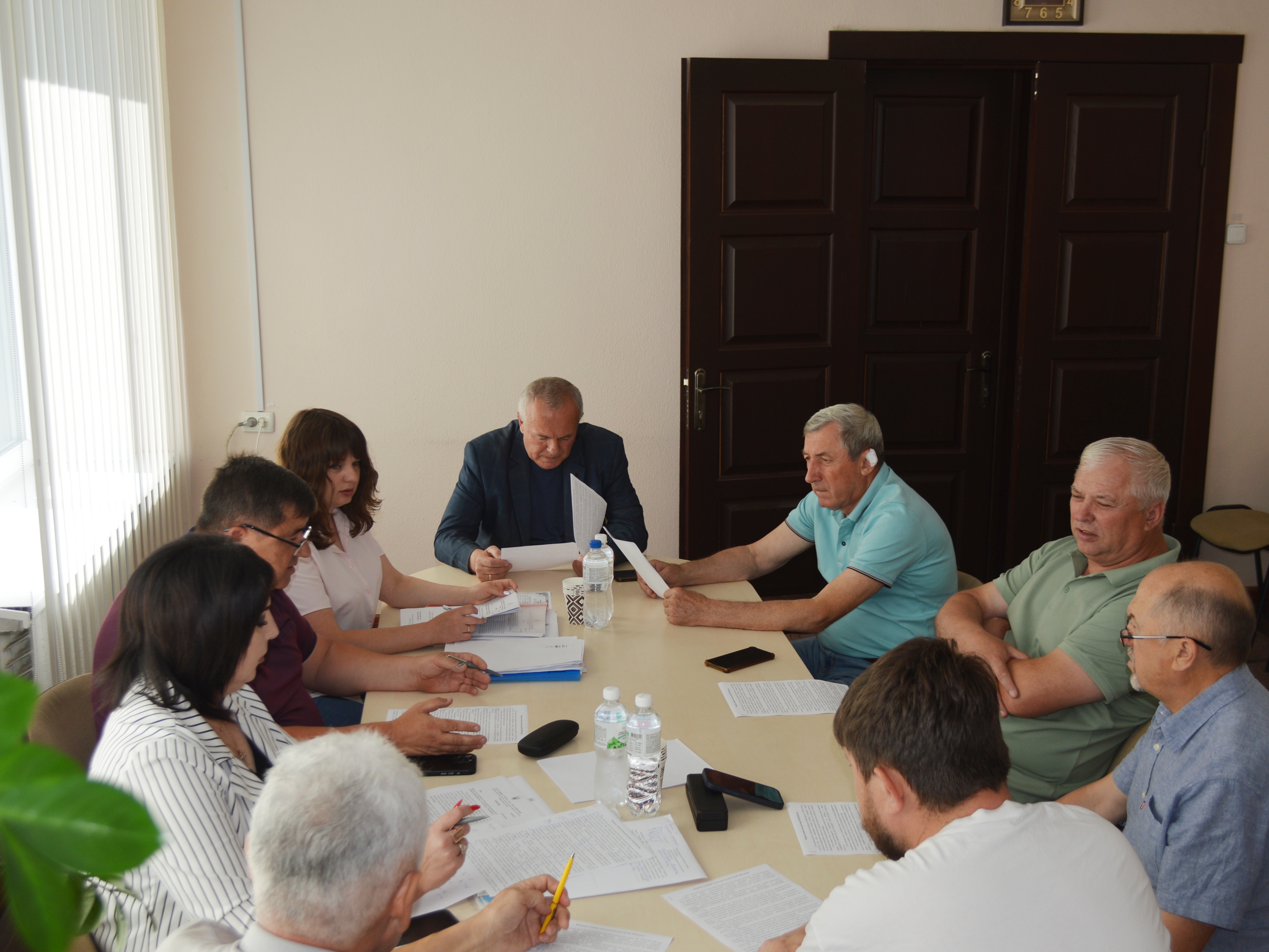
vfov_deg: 36.0
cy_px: 471
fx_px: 1466
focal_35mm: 40
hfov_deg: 46.8
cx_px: 663
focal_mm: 24
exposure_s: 1/200
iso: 100
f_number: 4
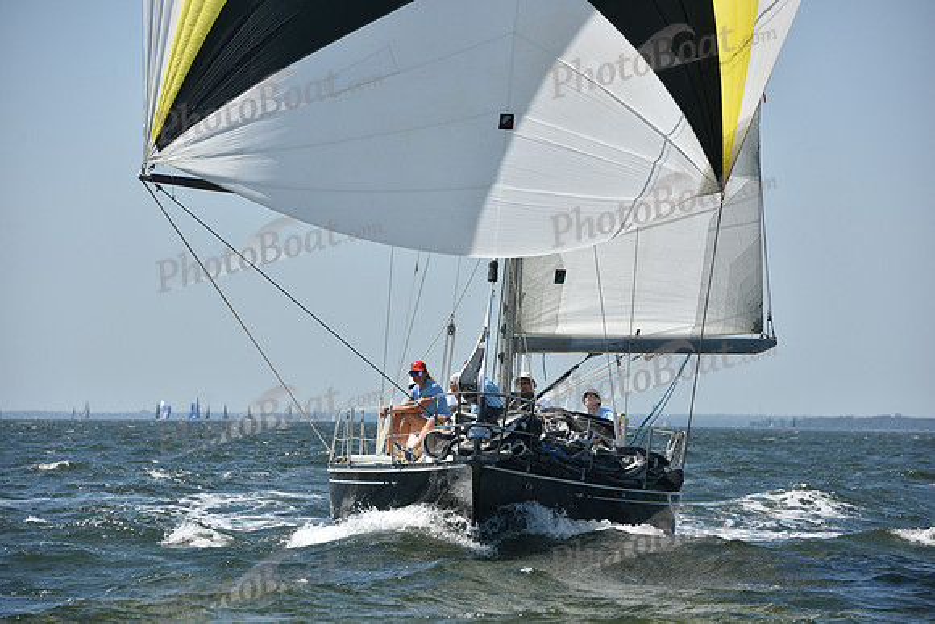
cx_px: 468
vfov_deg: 7.2
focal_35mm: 190
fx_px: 4936
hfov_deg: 10.8
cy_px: 312
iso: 250
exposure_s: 1/1250
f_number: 8
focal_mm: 190
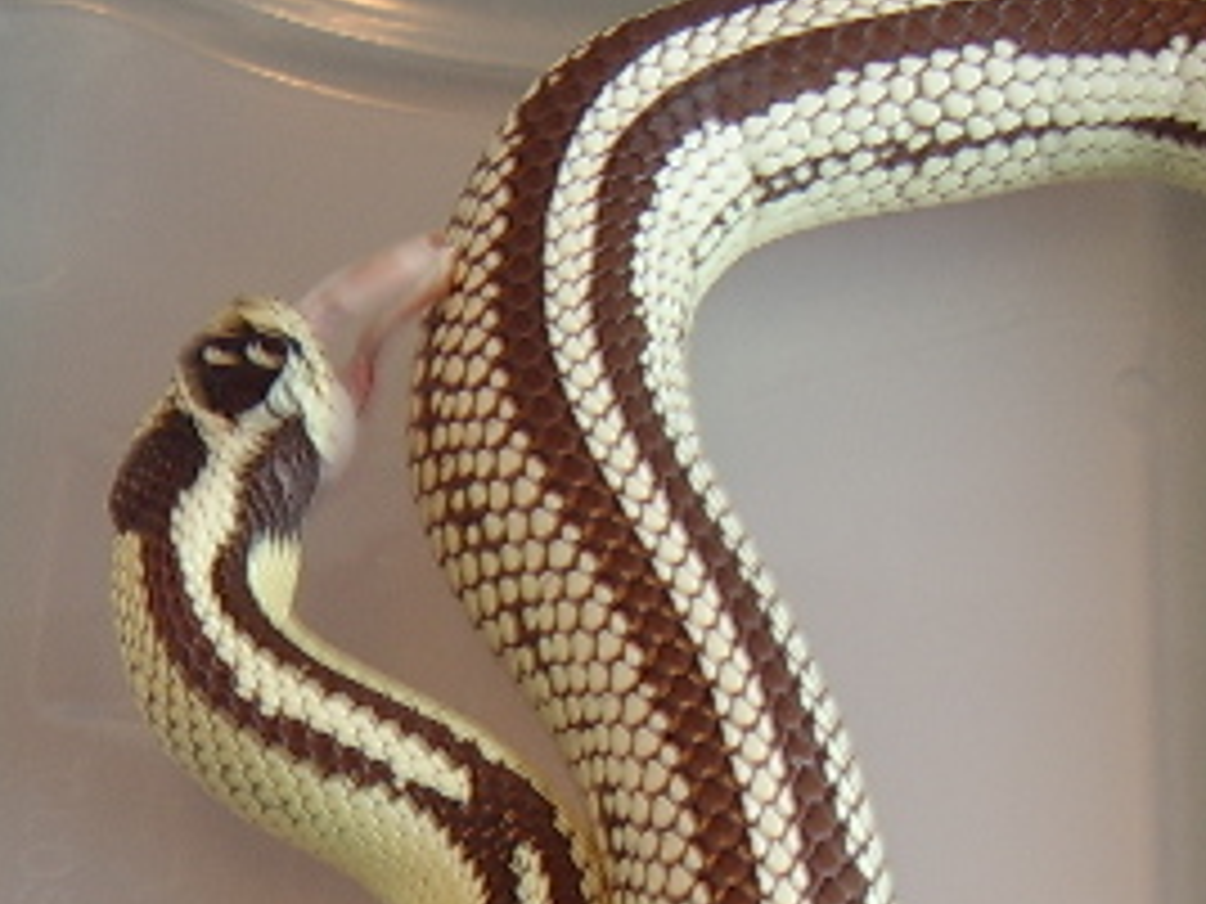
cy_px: 994
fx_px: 3832
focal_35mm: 110
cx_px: 634
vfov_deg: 13.2
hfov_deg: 17.9
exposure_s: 1/11
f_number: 3.5
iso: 100
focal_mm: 11.93
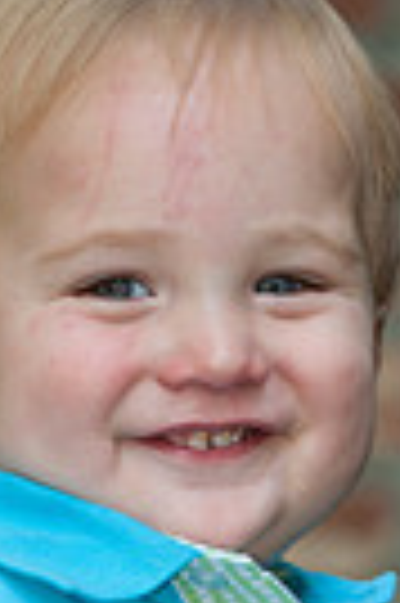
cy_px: 639
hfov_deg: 2.4
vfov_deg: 3.6
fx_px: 9524
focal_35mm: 570
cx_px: 182
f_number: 5.6
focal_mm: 170
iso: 250
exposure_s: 1/100
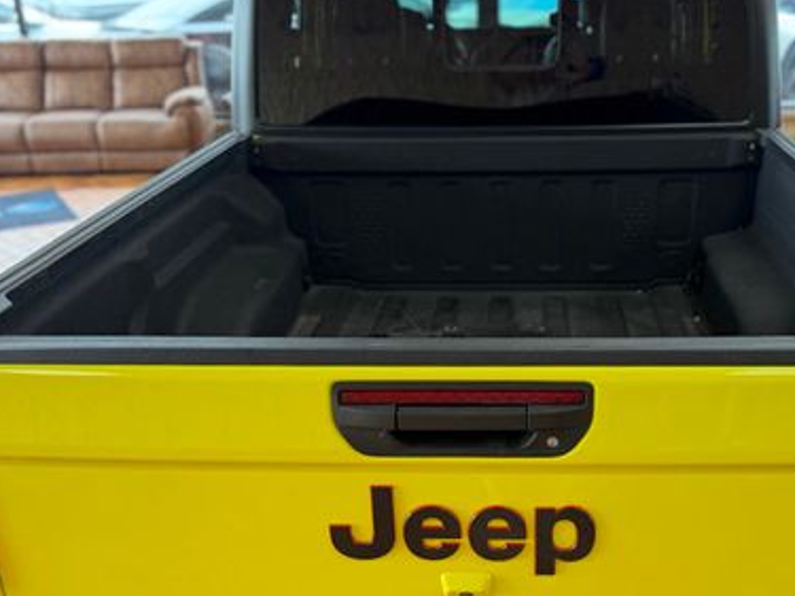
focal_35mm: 41
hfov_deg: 45.5
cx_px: 488
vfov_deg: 34.8
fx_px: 941
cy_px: 395
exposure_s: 1/120
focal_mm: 6.76
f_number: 1.78
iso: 80
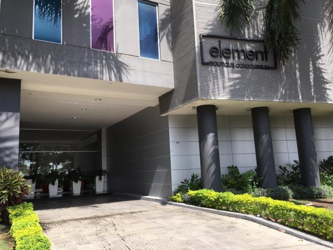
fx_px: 279
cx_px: 166
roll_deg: +4.1
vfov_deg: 48.2
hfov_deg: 61.7
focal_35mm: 29
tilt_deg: +7.5
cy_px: 125
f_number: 2.2
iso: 25
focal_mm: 4.15
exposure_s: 1/712
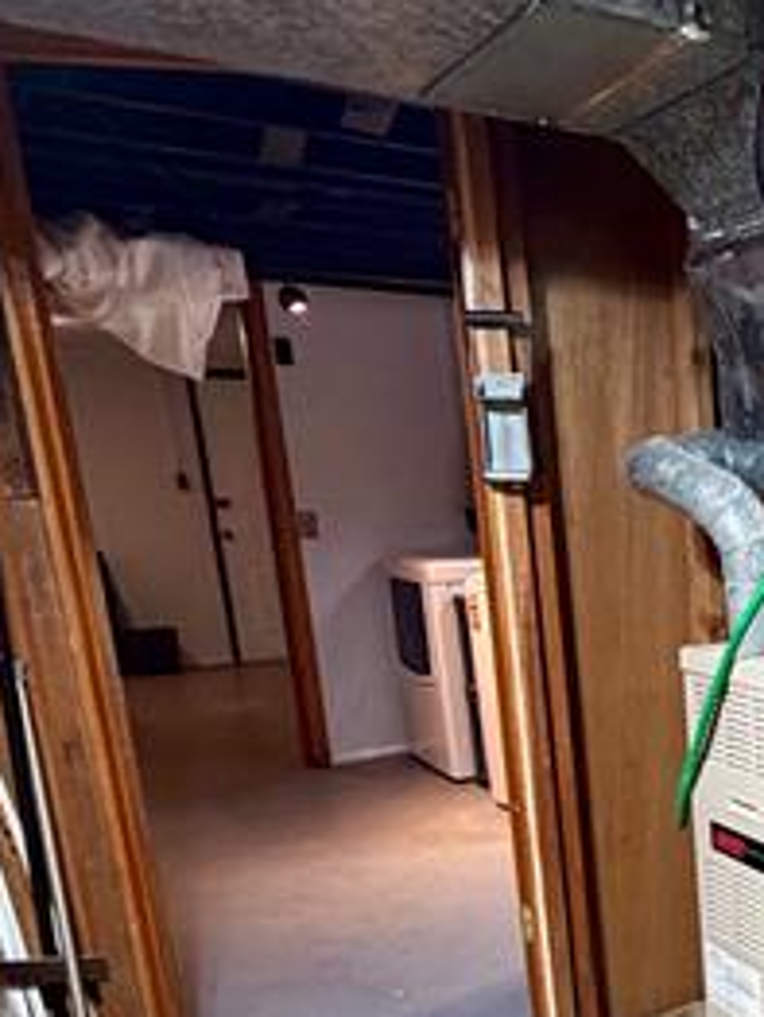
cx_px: 962
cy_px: 800
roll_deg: +0.3
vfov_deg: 43.8
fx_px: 1205
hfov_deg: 29.3
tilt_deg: -15.7
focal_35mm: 41
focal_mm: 2.22
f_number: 2.2
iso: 320
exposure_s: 1/60
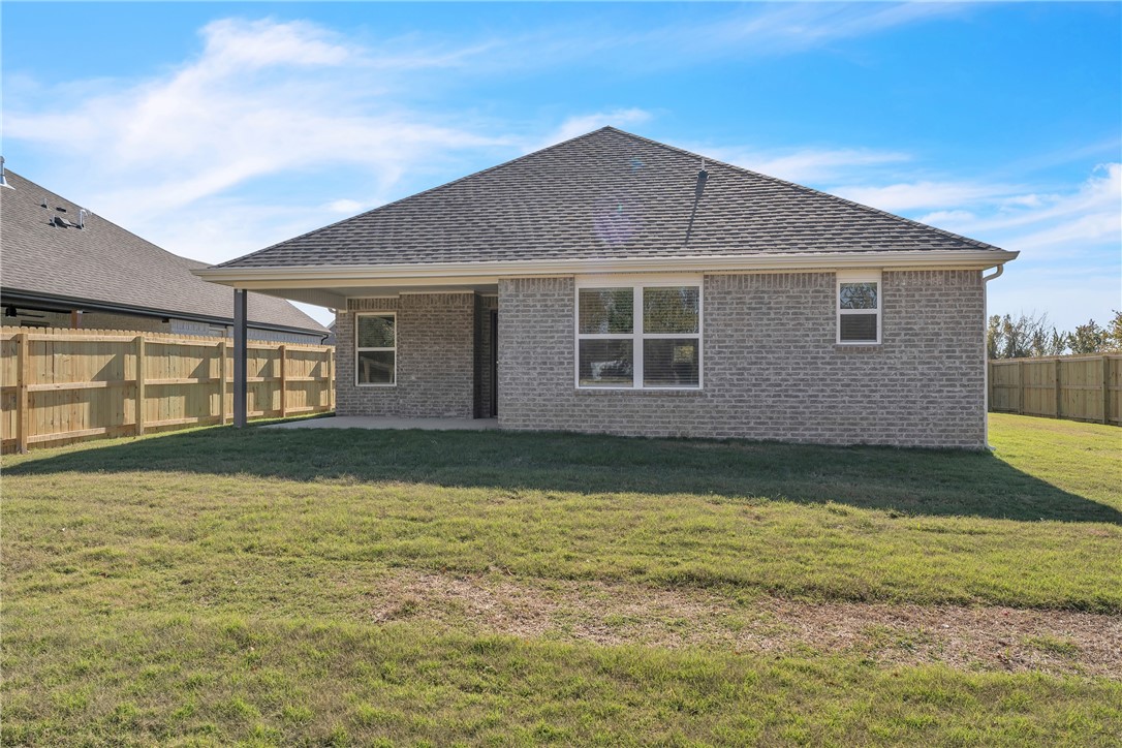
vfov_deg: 53.1
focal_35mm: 24
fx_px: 748
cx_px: 561
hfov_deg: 73.7
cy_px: 374
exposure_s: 1/800
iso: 250
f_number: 9
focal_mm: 24
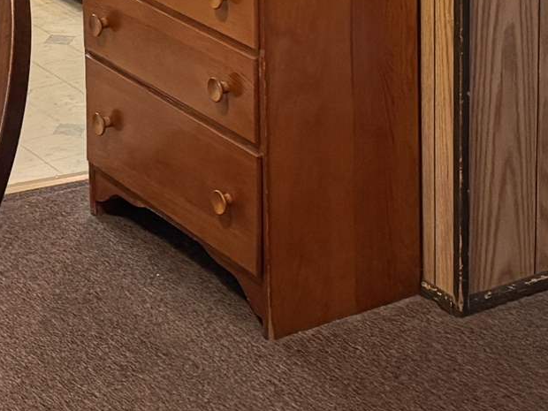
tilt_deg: -9.1
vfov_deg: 11.6
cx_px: 110
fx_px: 1884
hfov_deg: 16.4
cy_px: -294
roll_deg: +0.8
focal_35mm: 119
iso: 500
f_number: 1.78
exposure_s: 1/60
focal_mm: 6.76
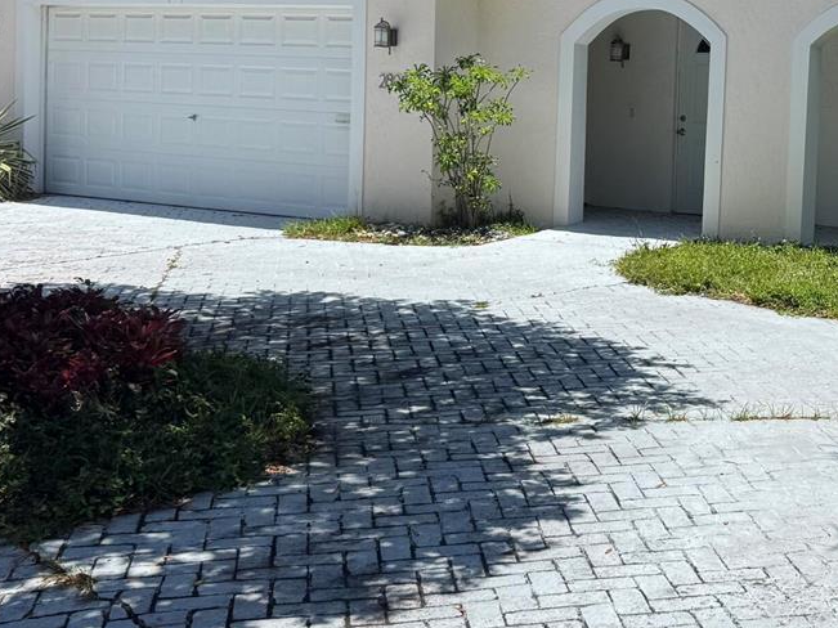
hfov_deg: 31.1
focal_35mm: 59
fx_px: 1428
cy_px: 175
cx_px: 770
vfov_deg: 24.6
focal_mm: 6.76
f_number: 1.78
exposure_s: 1/7092
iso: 80
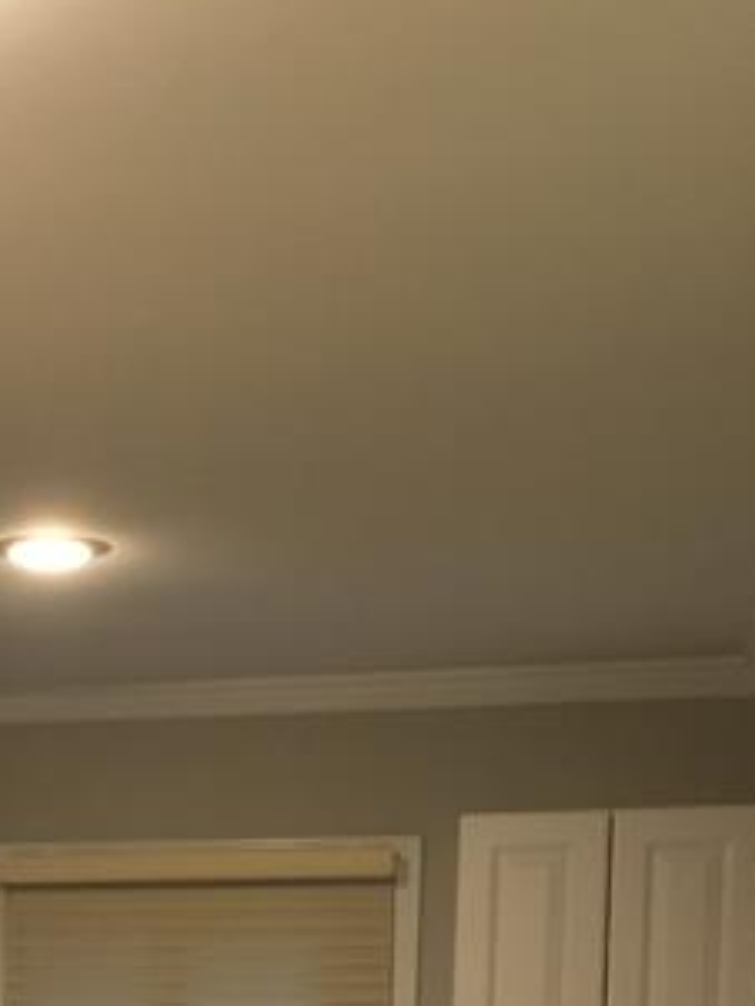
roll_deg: +0.7
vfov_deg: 23.8
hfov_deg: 19.2
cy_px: 1237
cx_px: -53
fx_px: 2150
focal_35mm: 74
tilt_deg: -3.7
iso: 200
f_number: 2.2
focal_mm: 4.15
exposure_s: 1/20
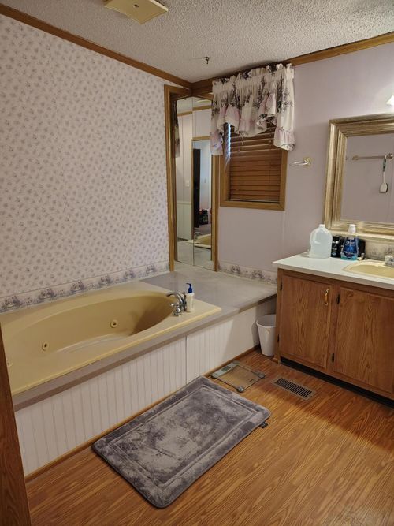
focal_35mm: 24
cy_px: 263
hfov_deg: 56.8
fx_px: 364
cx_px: 197
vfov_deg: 71.6
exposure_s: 1/60
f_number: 1.8
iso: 1030
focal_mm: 5.56
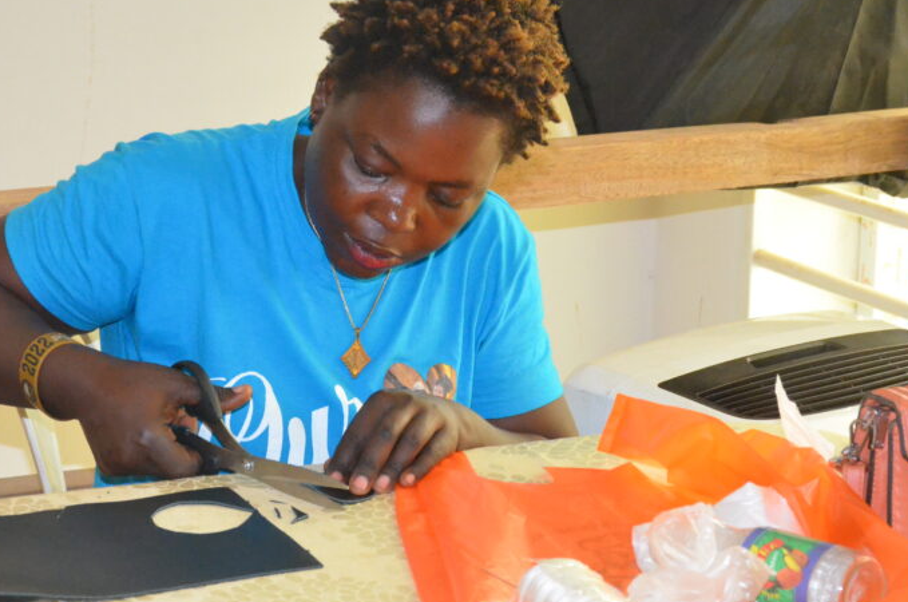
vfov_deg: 13.4
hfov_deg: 20.1
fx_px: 2562
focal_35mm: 102
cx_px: 413
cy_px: 359
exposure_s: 1/160
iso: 5000
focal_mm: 45
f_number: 8
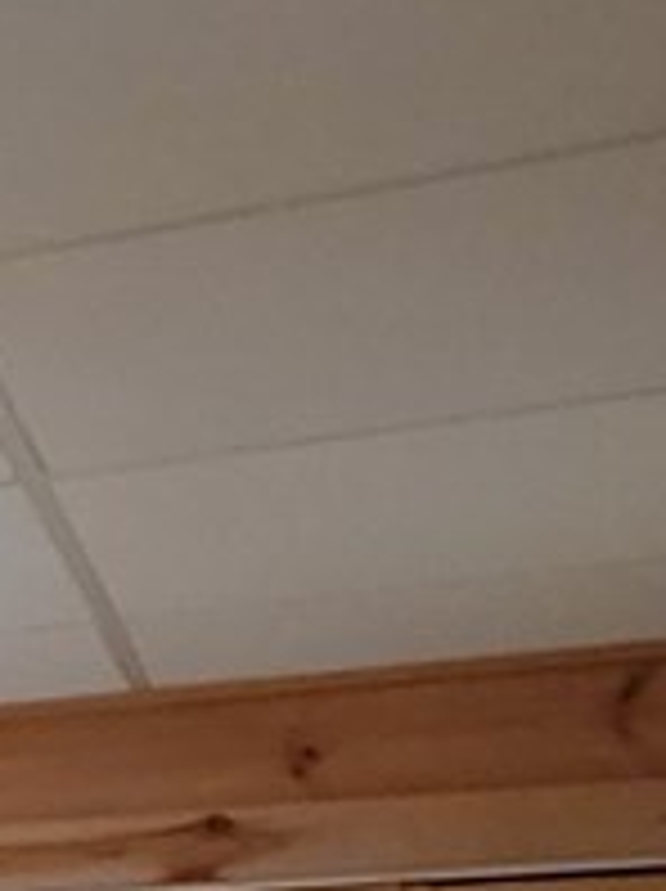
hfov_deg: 10.5
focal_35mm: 101
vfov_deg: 16.9
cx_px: -1314
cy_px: 1490
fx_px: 2597
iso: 640
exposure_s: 1/24
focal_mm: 2.2
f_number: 2.2
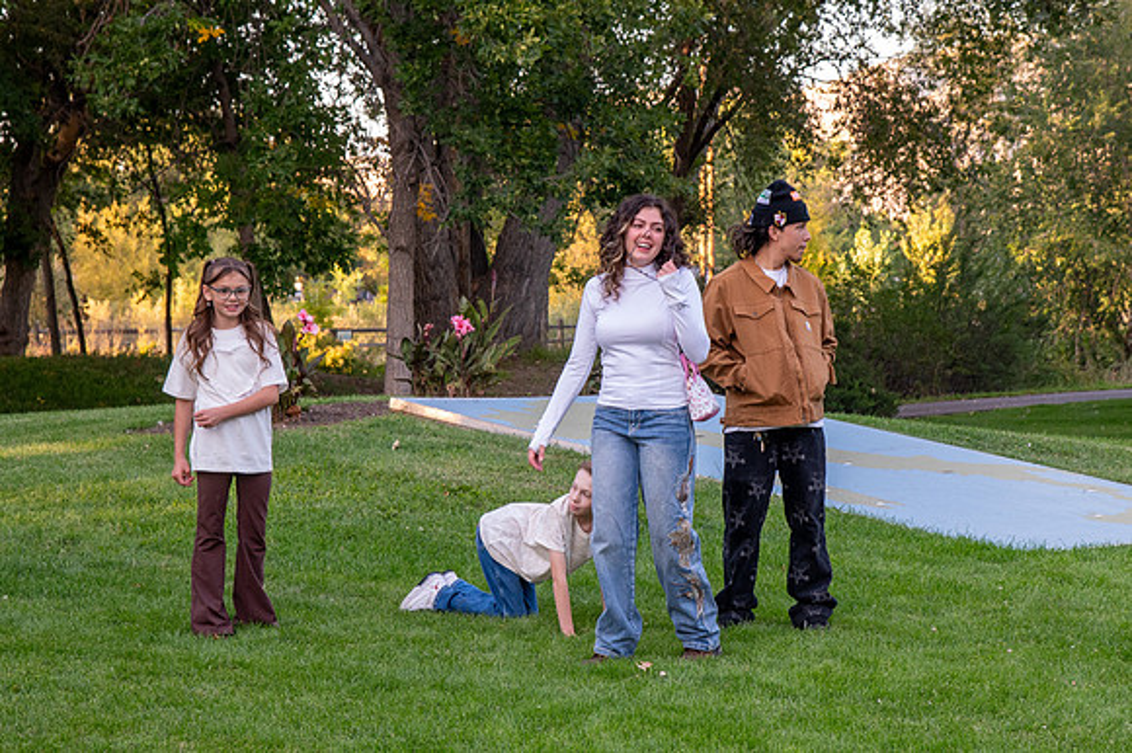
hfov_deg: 17.4
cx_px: 637
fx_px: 3697
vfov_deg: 11.6
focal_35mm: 118
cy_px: 376
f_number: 8
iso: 1250
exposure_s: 1/125
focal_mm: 82
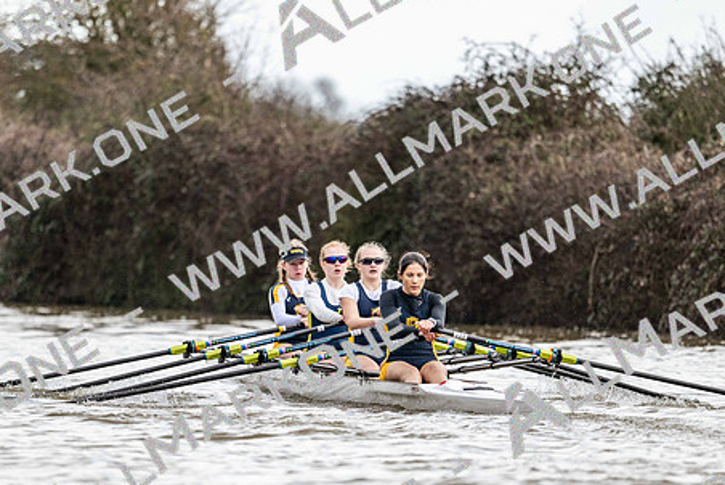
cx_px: 367
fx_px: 10337
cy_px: 306
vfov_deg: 2.7
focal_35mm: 513
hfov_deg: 4.0
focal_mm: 400
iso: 1250
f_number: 4.5
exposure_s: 1/1600
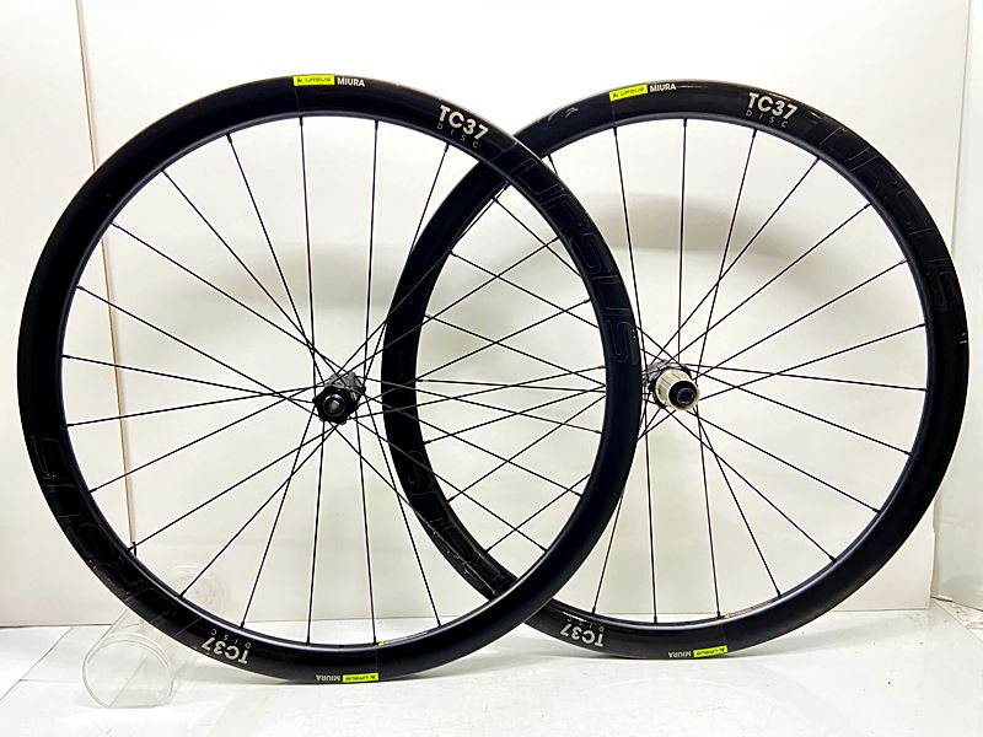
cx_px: 492
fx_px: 738
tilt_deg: -9.3
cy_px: 368
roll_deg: +0.2
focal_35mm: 26
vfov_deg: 53.1
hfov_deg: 67.3
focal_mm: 4.25
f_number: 1.8
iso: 640
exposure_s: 1/25
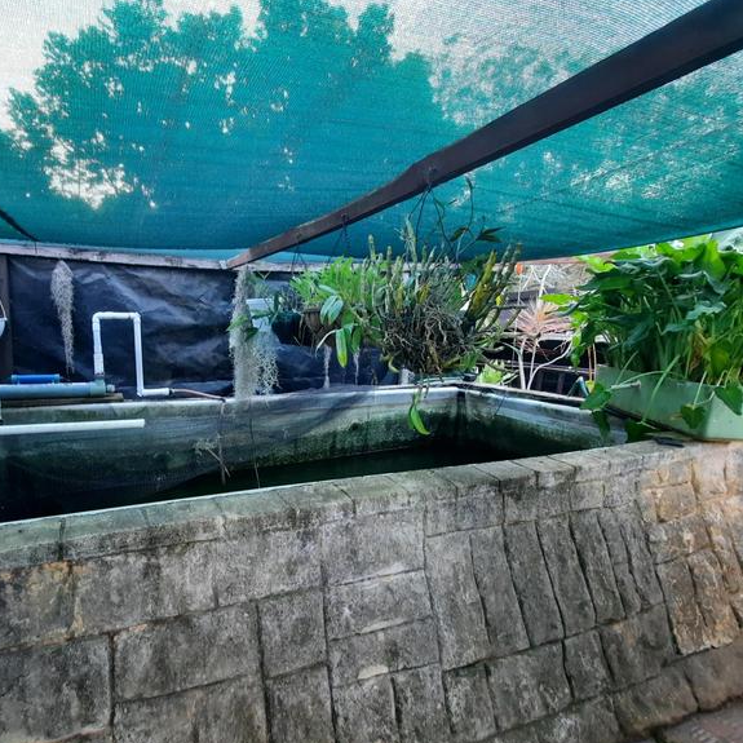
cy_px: 382
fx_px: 389
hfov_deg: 85.3
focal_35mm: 16
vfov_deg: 87.4
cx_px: 269
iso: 160
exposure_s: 1/25
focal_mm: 1.74
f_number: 2.2
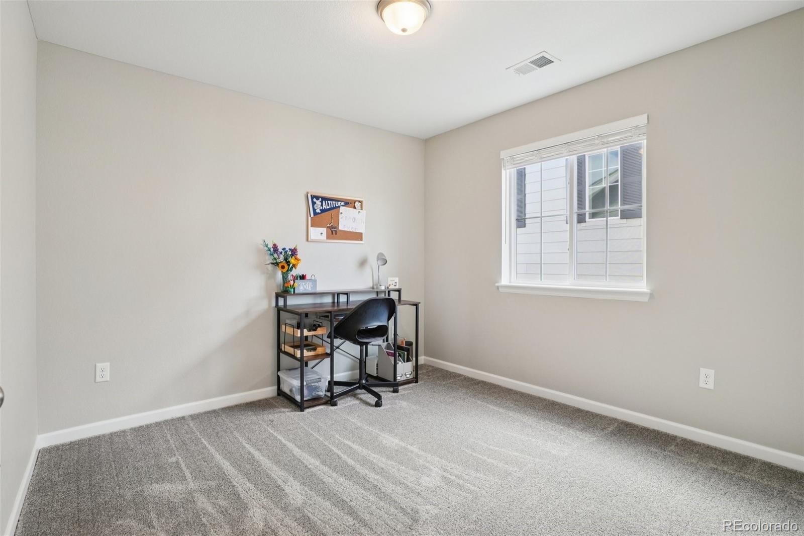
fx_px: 368
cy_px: 268
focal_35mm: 16
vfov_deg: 72.0
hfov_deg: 95.0
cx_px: 402
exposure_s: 1/30
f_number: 8
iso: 400
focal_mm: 11
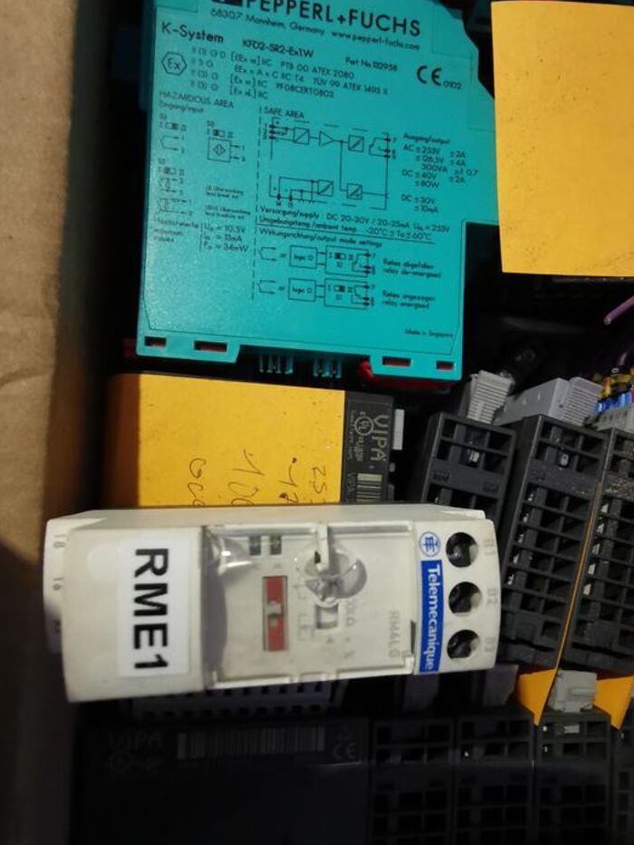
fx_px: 561
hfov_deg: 58.8
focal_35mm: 23
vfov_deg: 73.5
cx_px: 352
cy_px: 485
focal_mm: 2.35
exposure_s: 1/16.7
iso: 1250
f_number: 2.2
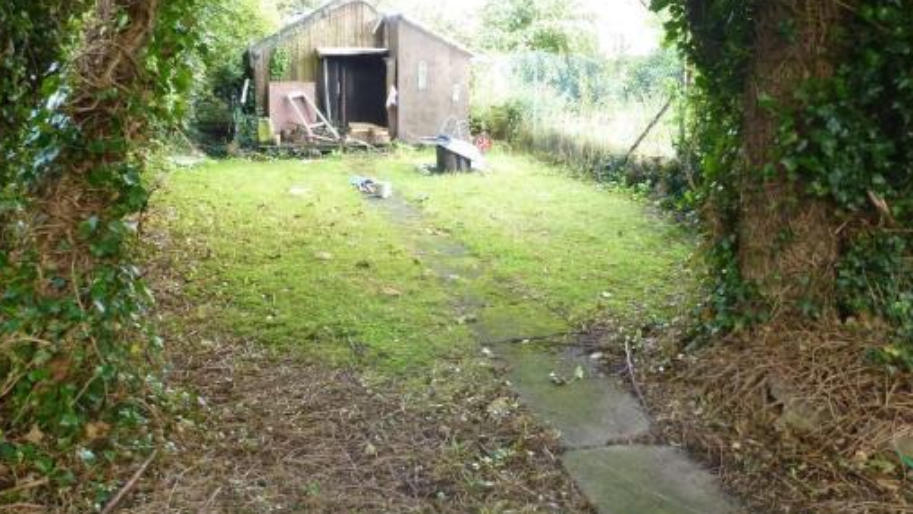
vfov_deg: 38.3
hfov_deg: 64.2
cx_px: 412
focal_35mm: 30
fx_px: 726
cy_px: 154
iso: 200
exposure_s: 1/40
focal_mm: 4.3
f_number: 3.3
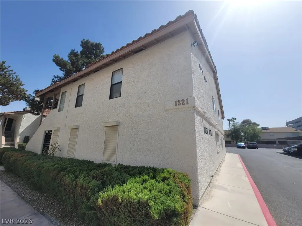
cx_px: 151
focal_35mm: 13
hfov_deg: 106.2
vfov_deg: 89.9
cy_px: 113
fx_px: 113
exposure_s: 1/2628
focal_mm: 2.2
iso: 64
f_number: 2.2
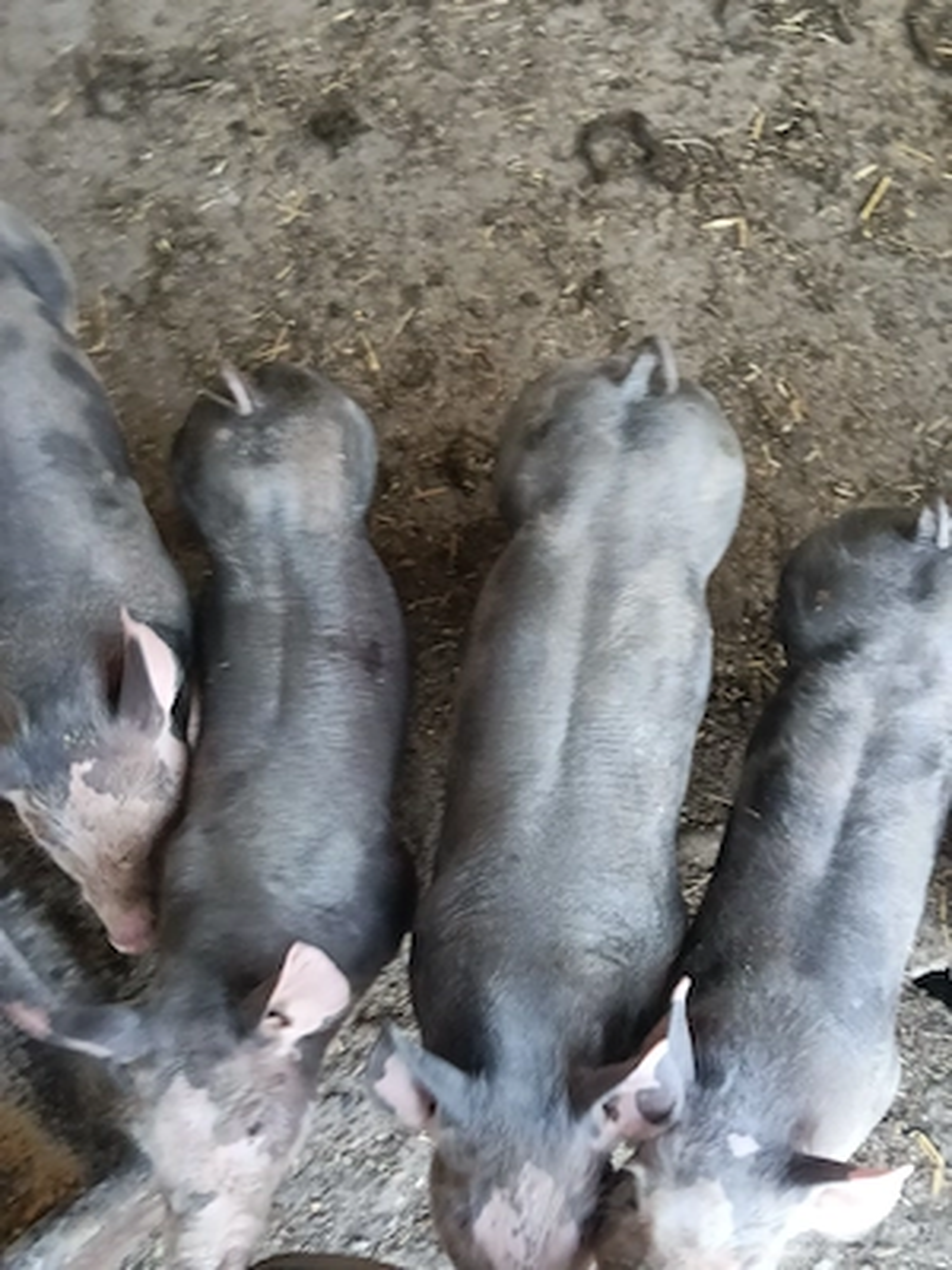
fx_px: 1210
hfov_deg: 42.9
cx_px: 476
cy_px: 635
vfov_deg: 55.4
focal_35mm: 33
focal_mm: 3.98
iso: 1000
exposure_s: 1/33.3
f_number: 1.8
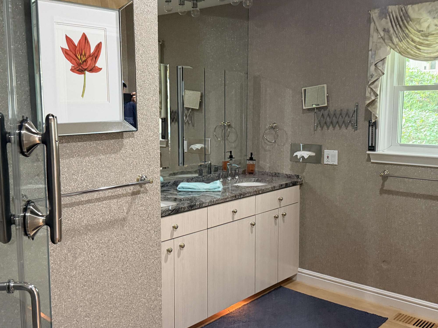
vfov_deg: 38.7
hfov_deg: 50.1
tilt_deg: -6.1
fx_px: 468
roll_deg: -0.5
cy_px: 164
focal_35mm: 37
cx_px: 214
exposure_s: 1/60
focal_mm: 6.76
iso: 640
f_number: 1.78
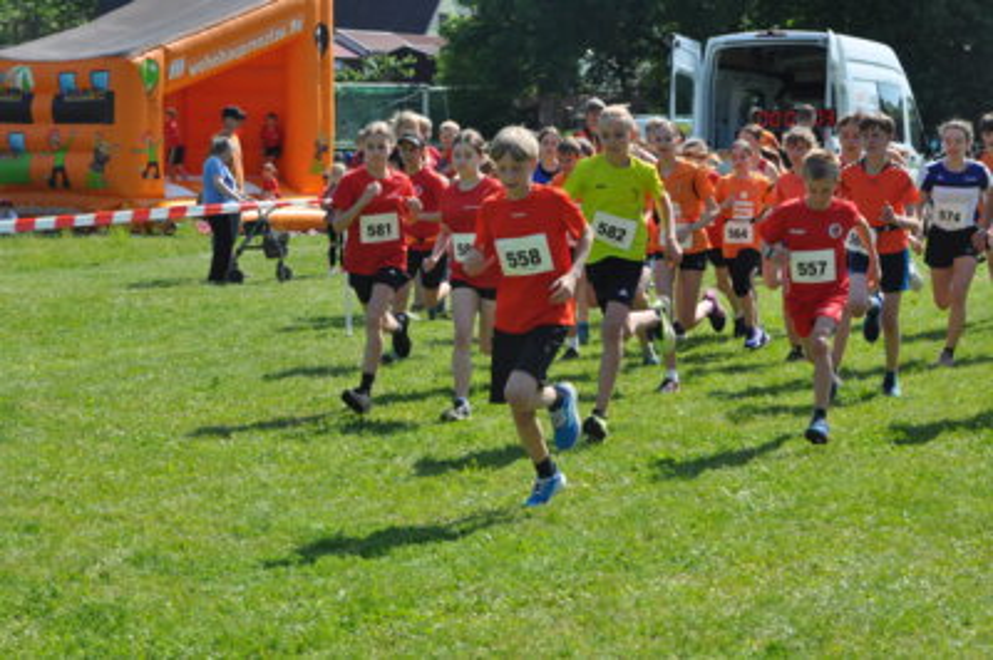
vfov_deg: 14.7
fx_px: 2563
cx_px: 496
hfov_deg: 21.9
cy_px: 330
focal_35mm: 93
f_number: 9
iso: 200
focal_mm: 62
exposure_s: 1/320
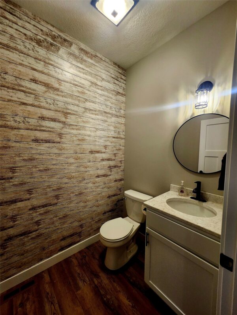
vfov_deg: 106.2
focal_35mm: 13
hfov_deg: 89.9
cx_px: 118
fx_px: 119
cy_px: 158
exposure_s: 1/60.2
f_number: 2.2
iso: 200
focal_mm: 1.74
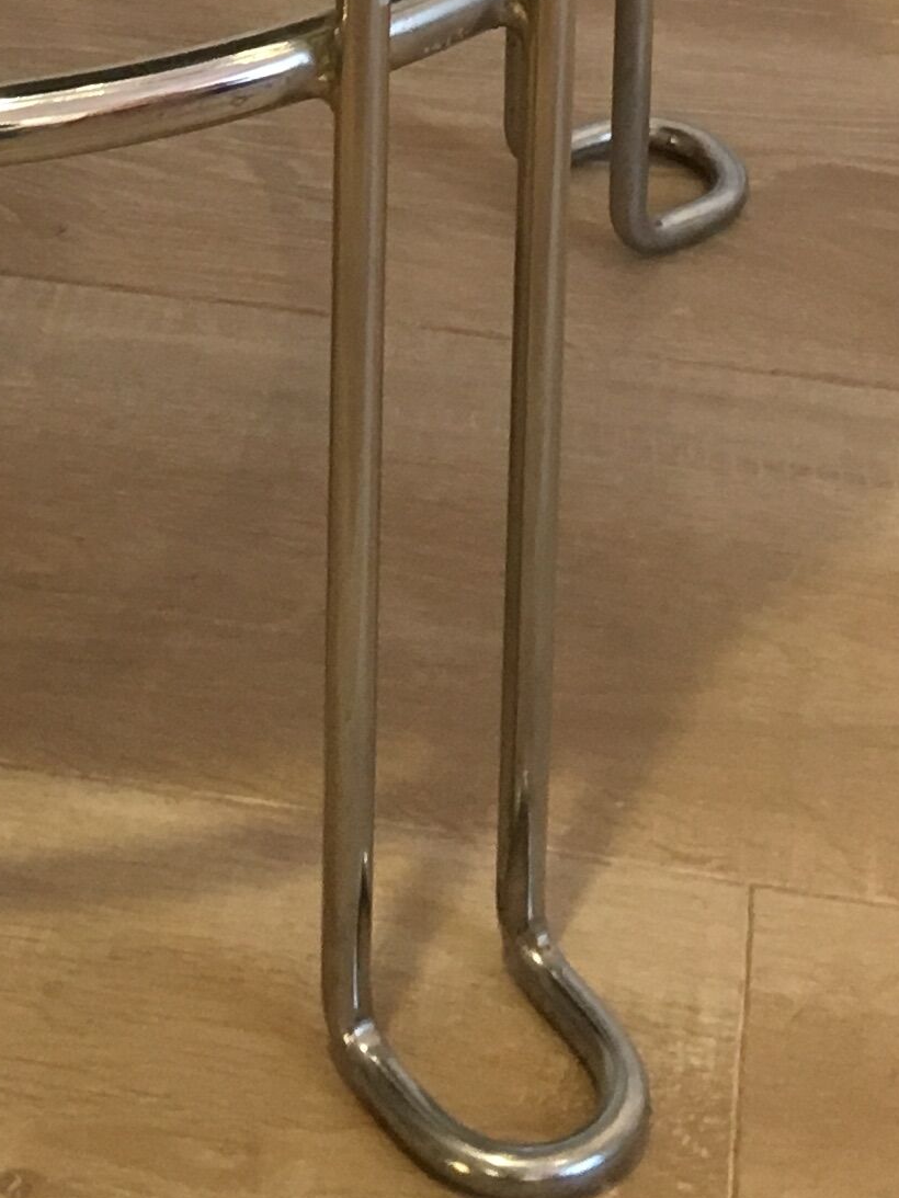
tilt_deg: -20.5
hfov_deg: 13.6
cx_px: -53
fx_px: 3704
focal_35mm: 107
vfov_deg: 16.4
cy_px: -709
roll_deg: +1.6
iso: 125
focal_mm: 4.15
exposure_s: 1/33
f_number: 2.2
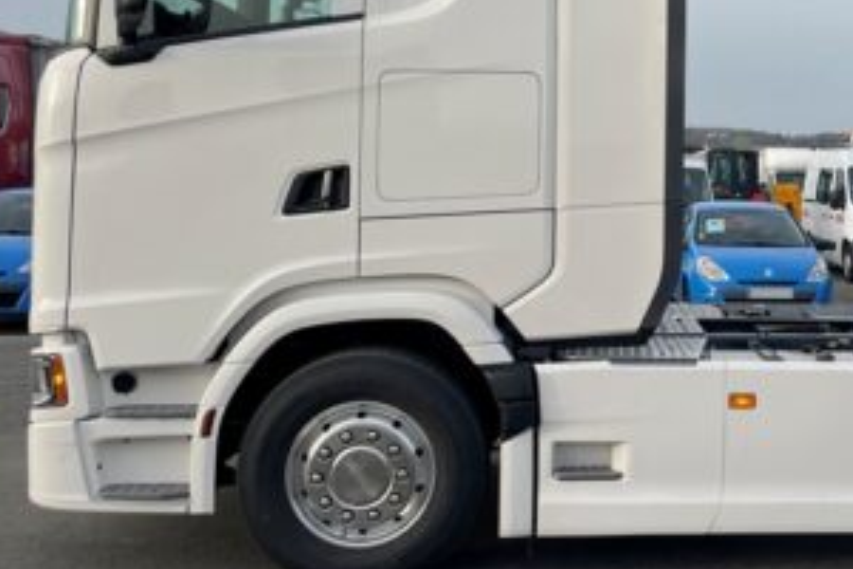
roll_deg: +0.0
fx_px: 1279
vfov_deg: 24.9
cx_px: 714
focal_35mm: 54
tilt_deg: +3.7
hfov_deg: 35.4
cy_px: 176
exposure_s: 1/1125
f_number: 1.6
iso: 32
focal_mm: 4.2
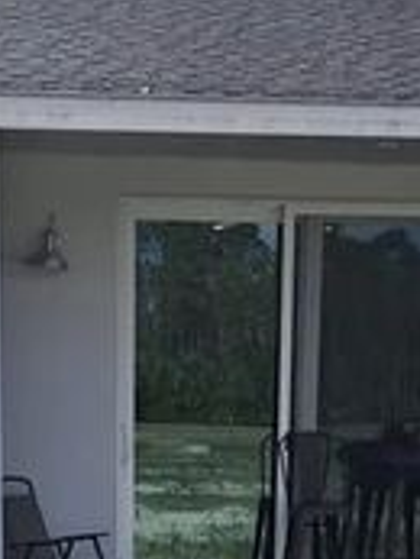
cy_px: 881
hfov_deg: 12.1
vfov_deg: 14.7
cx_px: 171
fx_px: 1987
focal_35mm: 123
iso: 25
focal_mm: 4.69
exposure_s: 1/2817
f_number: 1.8
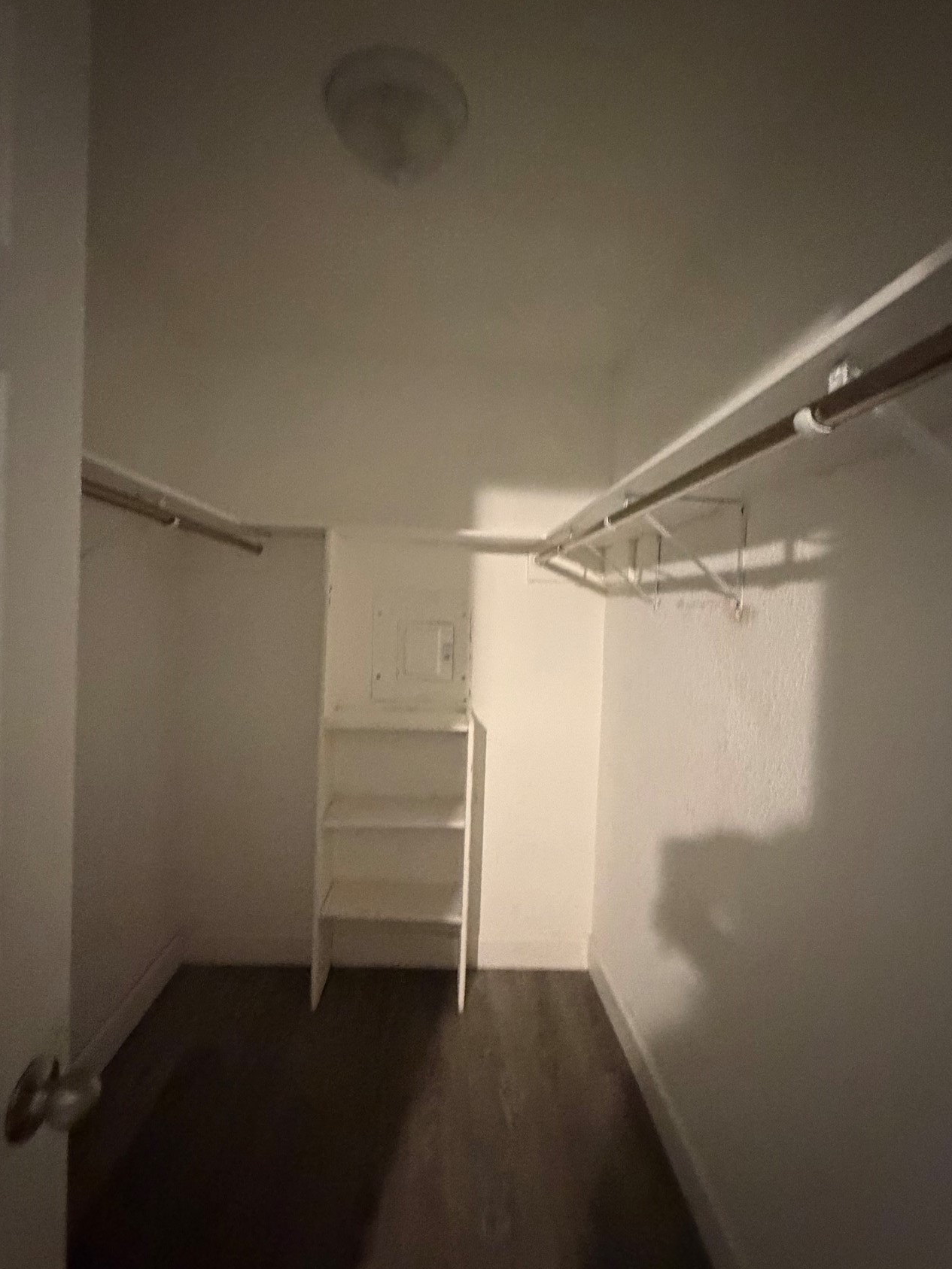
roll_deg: -2.0
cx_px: 469
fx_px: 623
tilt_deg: -0.9
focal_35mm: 17
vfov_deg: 91.0
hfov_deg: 74.7
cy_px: 633
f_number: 2.2
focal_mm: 2.22
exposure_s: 1/30
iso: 1250
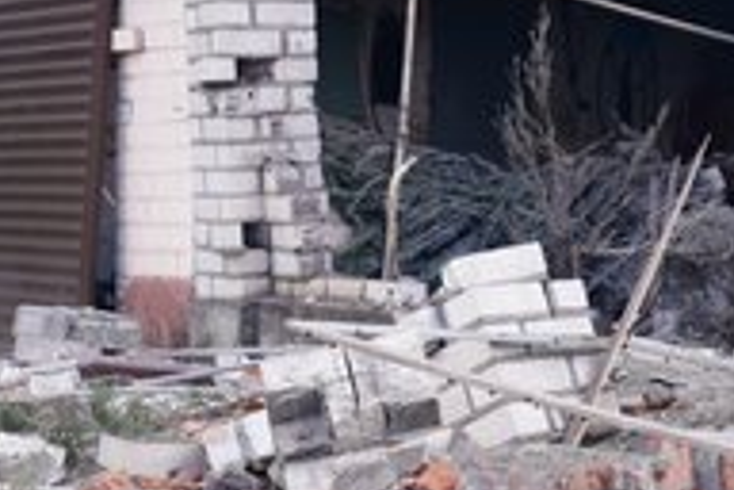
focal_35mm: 129
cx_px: 539
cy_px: 205
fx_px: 2630
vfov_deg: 10.6
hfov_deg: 15.8
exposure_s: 1/100
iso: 80
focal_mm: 62
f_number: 4.5
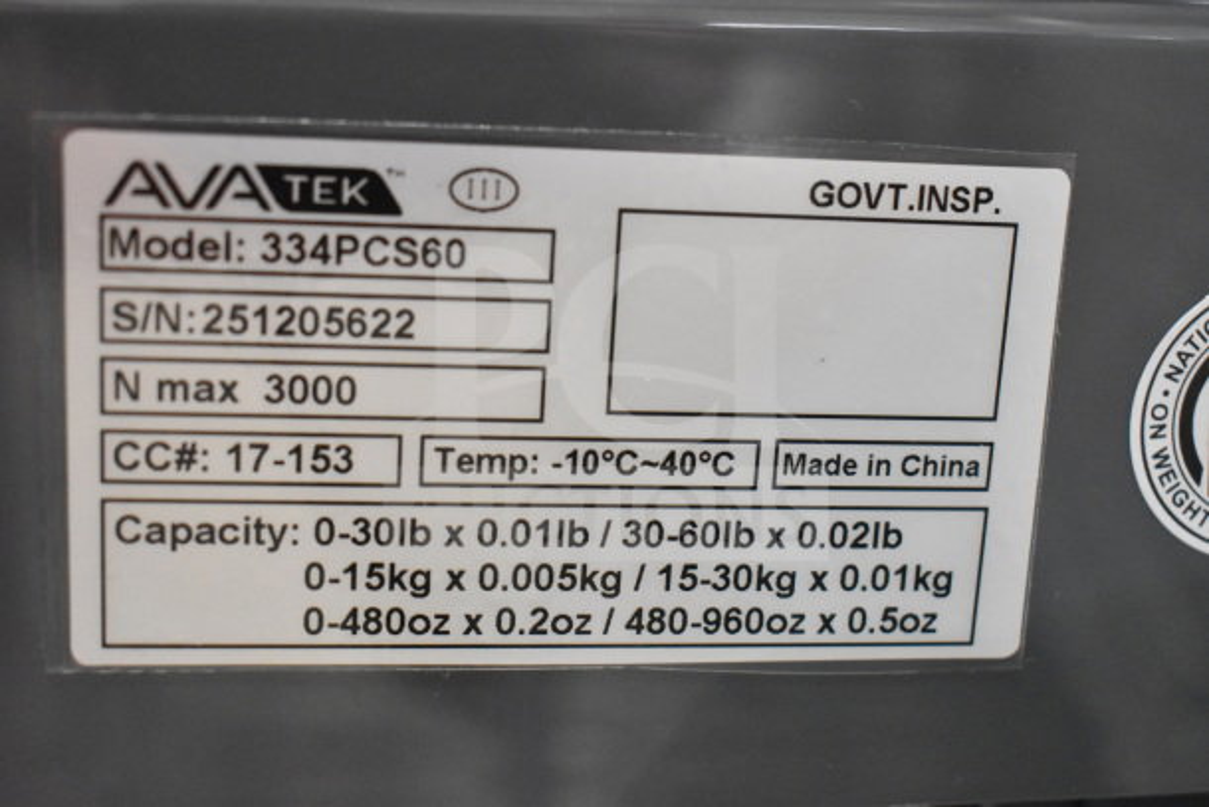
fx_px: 1713
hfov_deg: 38.9
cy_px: 404
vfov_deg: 26.5
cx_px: 604
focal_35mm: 51
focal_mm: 34
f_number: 5.6
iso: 6400
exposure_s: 1/125
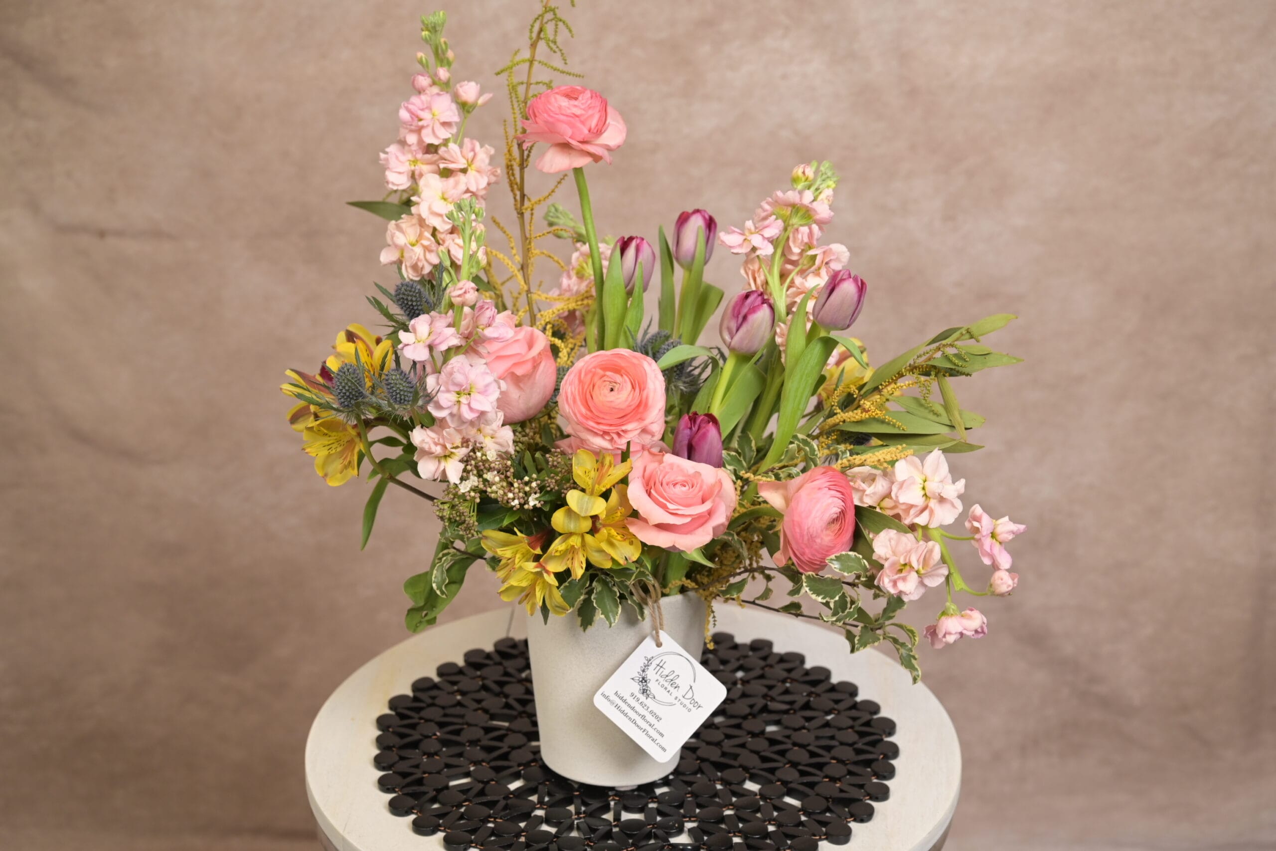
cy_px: 426
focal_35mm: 52
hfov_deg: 38.2
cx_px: 638
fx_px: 1843
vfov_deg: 26.0
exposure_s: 1/100
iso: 1600
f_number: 5.6
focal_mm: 52
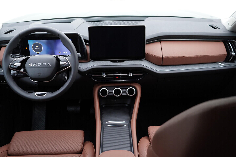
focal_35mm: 36
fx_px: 236
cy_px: 78
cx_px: 118
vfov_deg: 36.9
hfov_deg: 53.1
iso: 320
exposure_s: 1/40
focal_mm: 24
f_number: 2.8
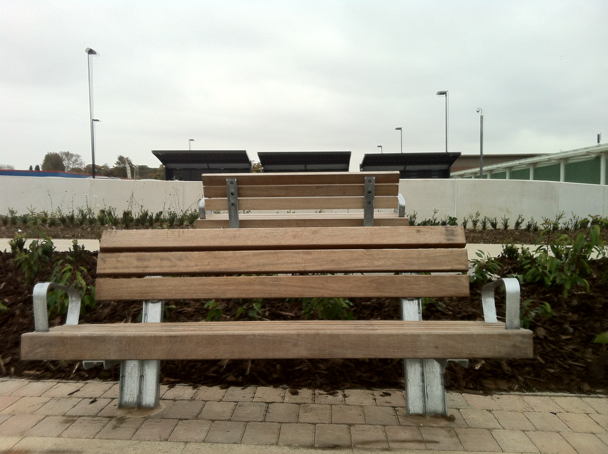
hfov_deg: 52.7
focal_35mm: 35
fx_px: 614
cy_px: 227
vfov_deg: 40.6
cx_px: 304
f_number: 2.8
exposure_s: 1/161
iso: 80
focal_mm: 3.85
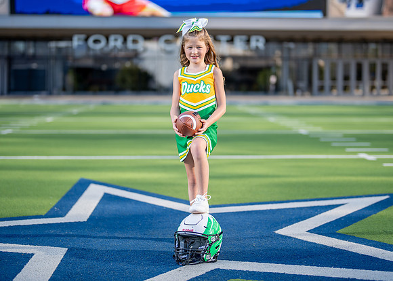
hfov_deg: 30.8
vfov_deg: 22.2
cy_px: 133
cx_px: 206
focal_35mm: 64
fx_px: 714
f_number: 1.2
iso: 100
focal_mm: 50
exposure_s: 1/3200
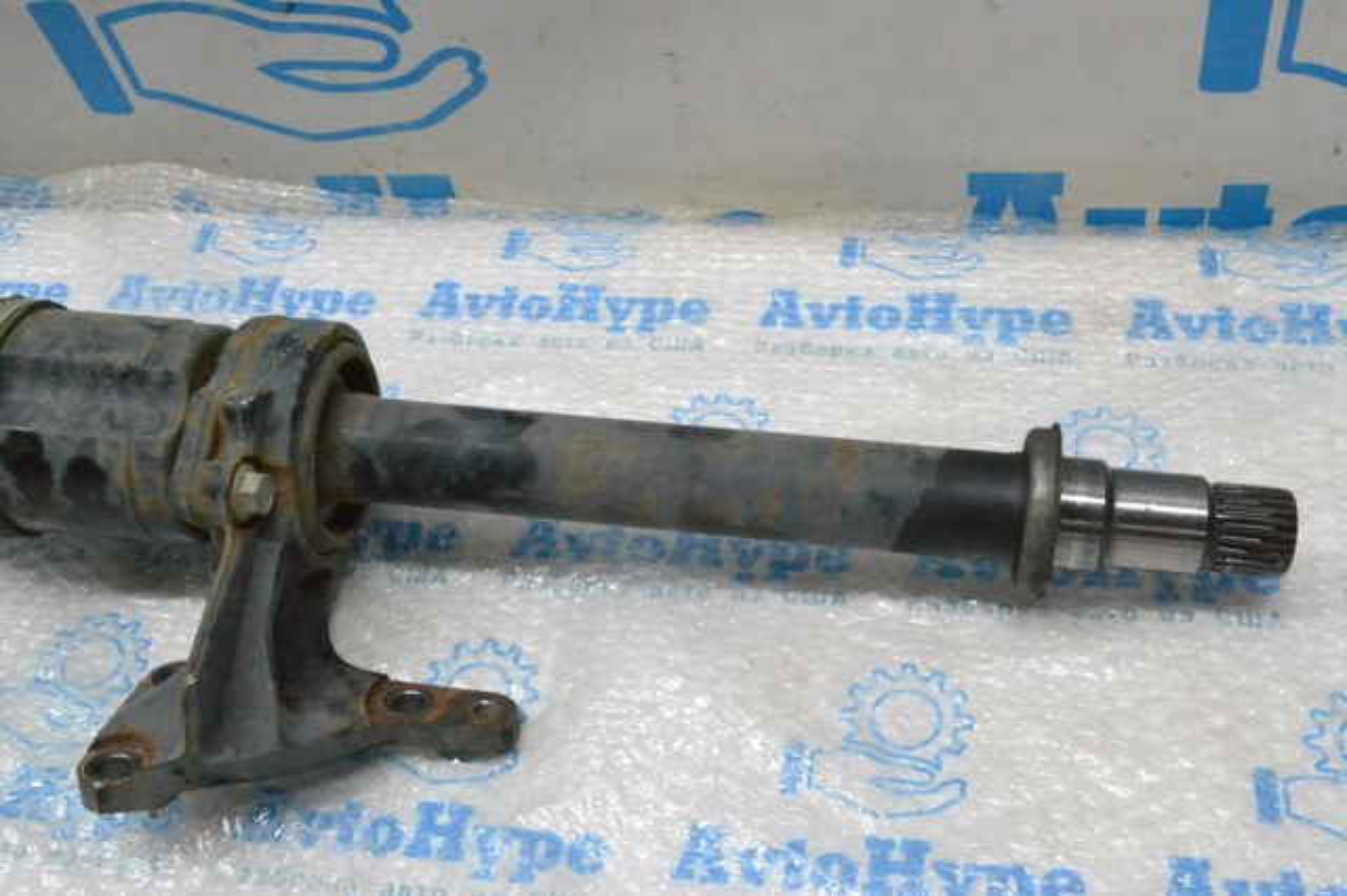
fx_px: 1571
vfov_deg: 31.9
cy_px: 448
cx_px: 674
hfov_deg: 46.4
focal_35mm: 42
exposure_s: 1/100
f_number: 14
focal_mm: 28
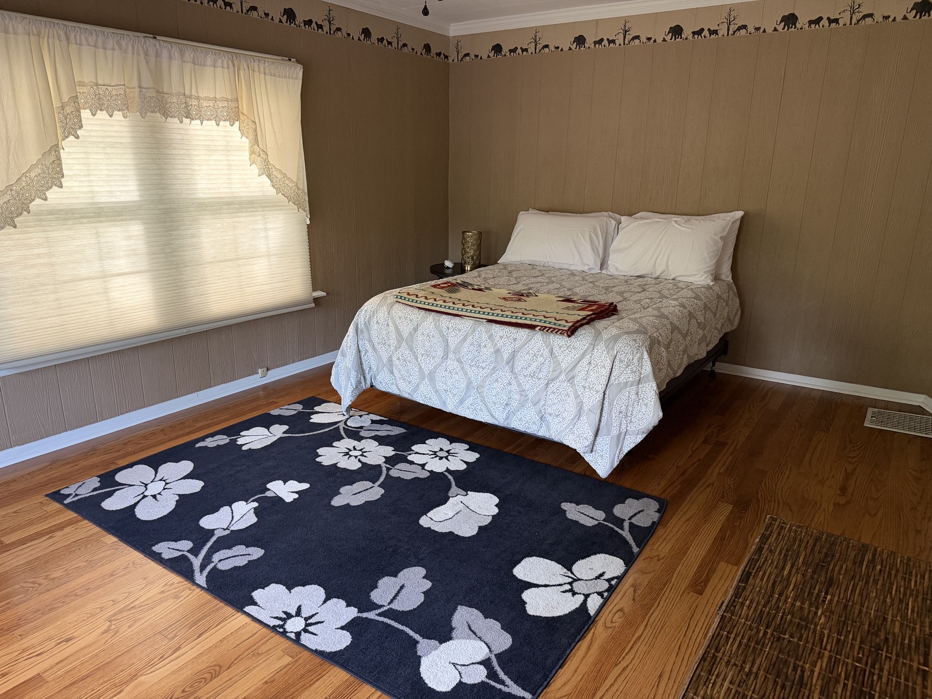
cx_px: 466
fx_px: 646
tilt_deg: -15.9
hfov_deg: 71.6
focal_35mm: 24
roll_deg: -1.4
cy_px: 350
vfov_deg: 56.8
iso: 320
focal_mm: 6.76
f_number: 1.78
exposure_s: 1/60
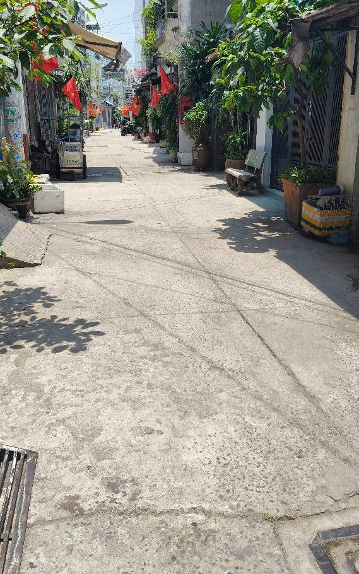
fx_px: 485
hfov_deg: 40.6
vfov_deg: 61.1
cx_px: 188
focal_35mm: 31
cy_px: 261
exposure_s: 1/2007
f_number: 1.8
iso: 80
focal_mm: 4.84
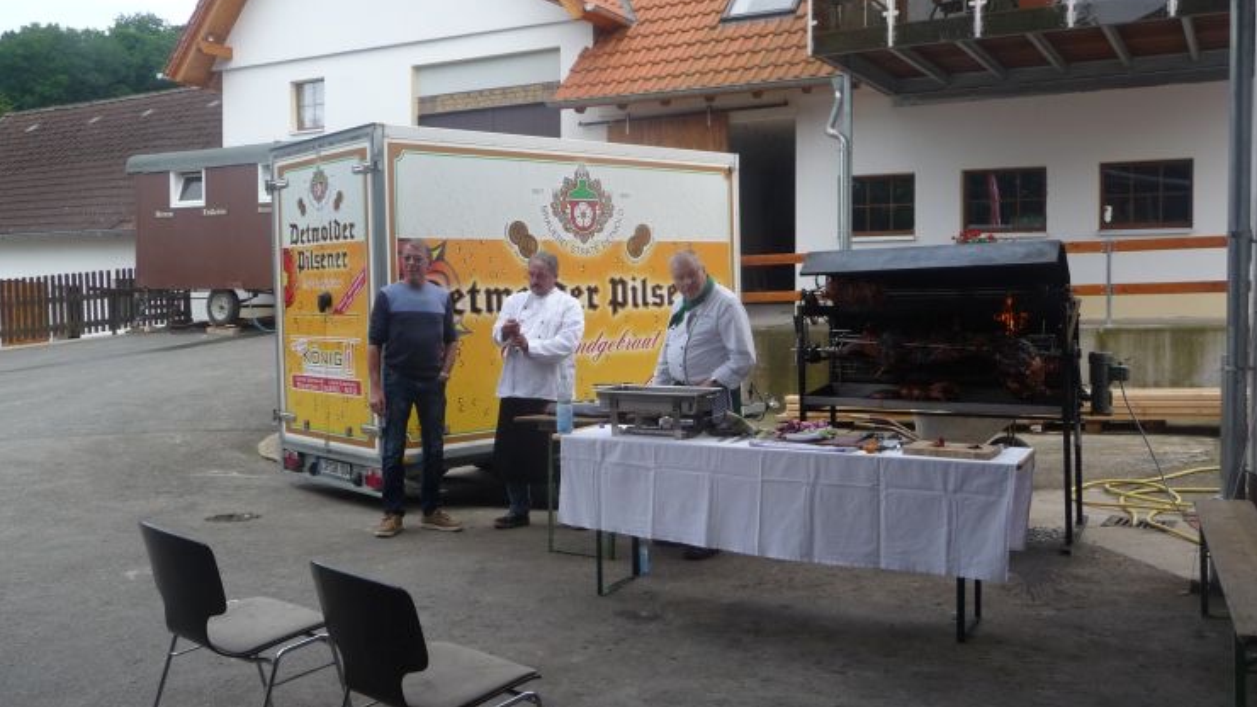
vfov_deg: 35.6
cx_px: 612
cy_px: 331
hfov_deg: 59.5
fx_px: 1100
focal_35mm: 33
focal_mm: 4.7
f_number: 3.3
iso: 100
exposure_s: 1/250
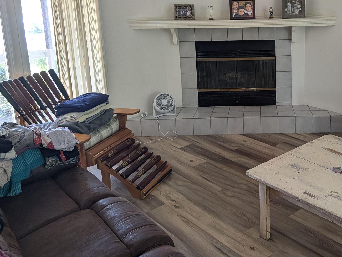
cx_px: 255
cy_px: 61
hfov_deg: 48.3
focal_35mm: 37
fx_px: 366
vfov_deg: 37.7
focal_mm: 6.9
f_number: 1.68
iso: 617
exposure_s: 1/357
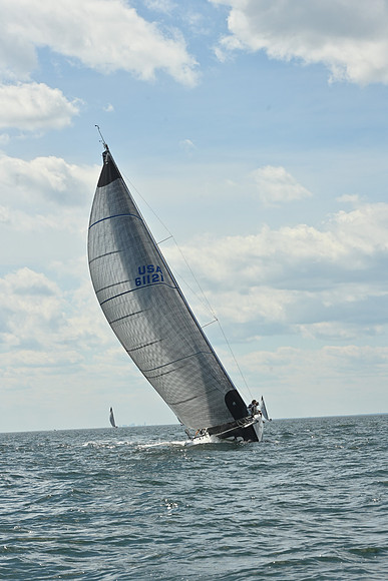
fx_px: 1696
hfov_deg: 13.0
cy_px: 290
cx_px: 194
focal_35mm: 105
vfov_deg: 19.5
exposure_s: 1/1000
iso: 250
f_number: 11
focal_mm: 105
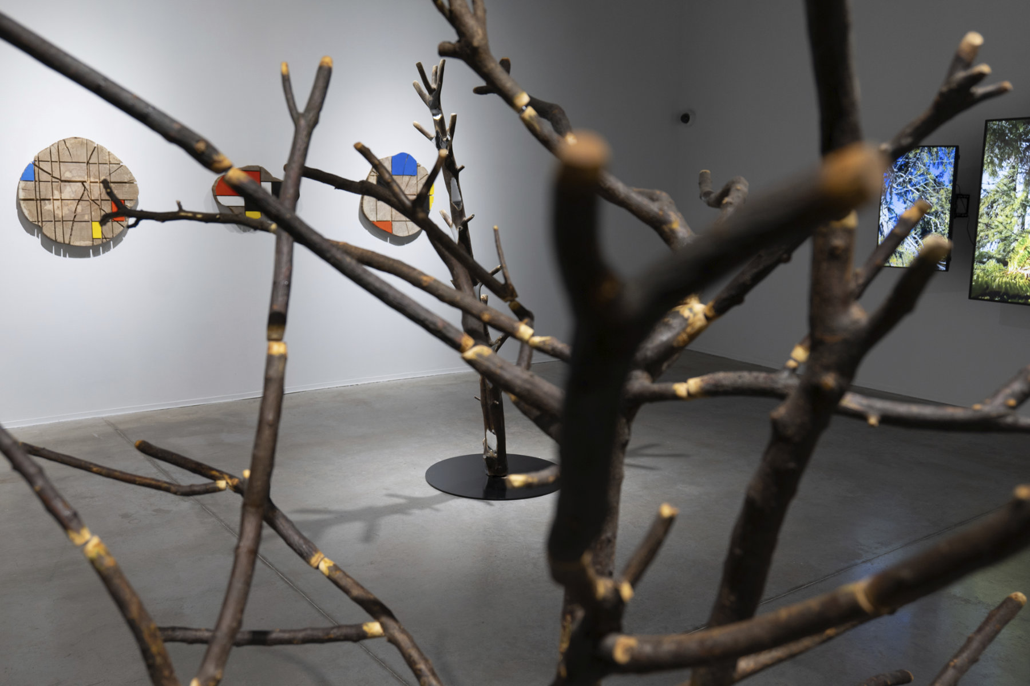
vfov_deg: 42.3
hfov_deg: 60.3
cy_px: 343
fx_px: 887
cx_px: 515
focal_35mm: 31
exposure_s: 1/40
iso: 400
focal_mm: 31
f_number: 5
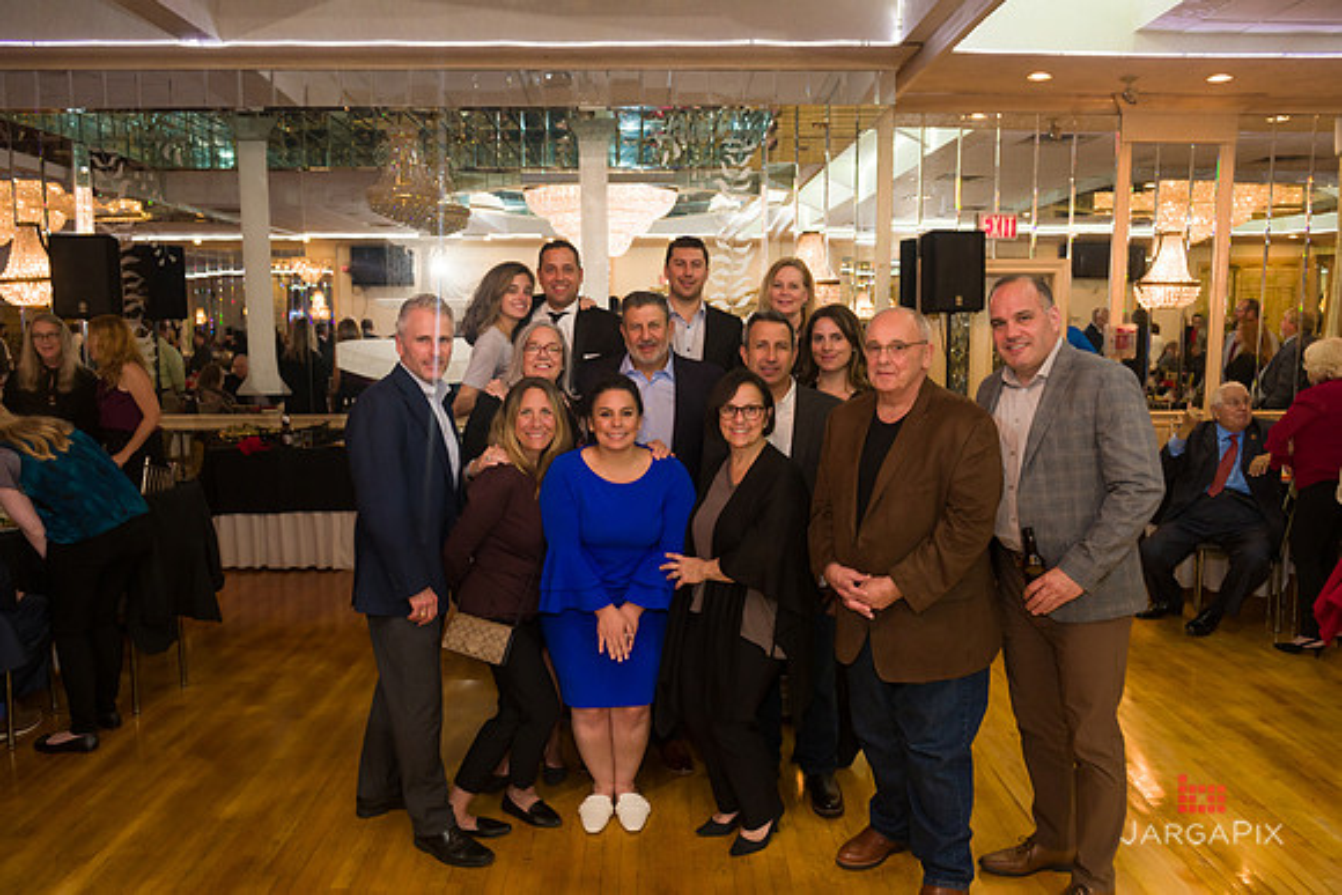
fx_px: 1007
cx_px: 671
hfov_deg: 67.4
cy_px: 448
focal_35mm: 27
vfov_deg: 48.0
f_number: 4
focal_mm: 27
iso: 1000
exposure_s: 1/125
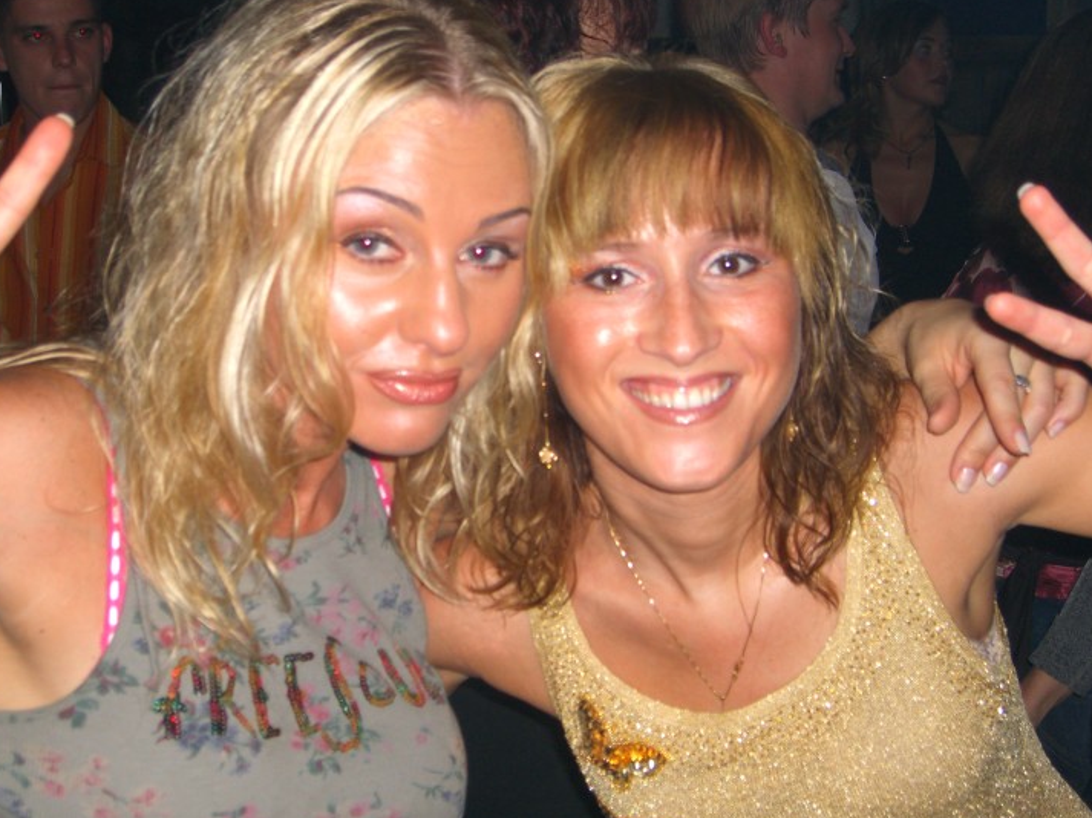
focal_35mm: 64
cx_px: 493
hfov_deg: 30.3
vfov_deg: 22.9
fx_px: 2018
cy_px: 414
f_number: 3.6
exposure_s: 1/60
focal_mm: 11.8
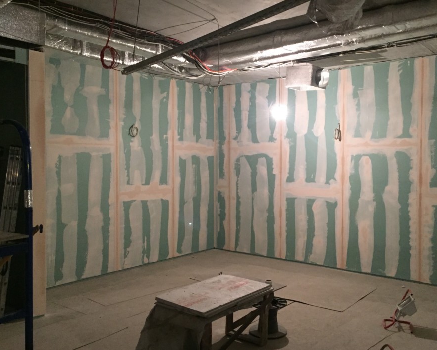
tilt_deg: -2.3
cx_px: 245
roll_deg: -0.8
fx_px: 427
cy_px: 176
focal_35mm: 33
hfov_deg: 54.1
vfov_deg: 44.6
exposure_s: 1/17
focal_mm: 4.15
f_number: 2.2
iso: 250
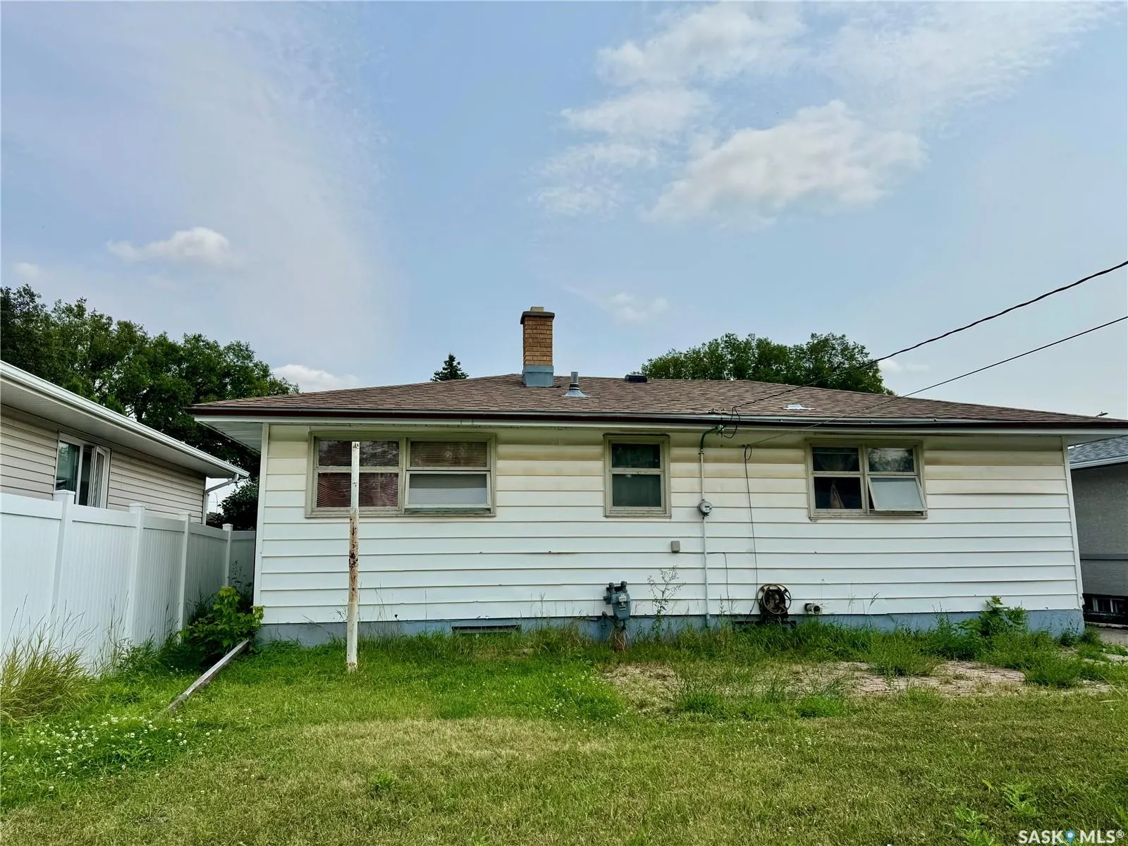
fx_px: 782
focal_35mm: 24
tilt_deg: +9.3
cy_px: 423
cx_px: 564
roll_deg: +0.3
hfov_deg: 71.6
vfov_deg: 56.8
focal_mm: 6.76
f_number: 1.78
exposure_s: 1/10417
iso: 80
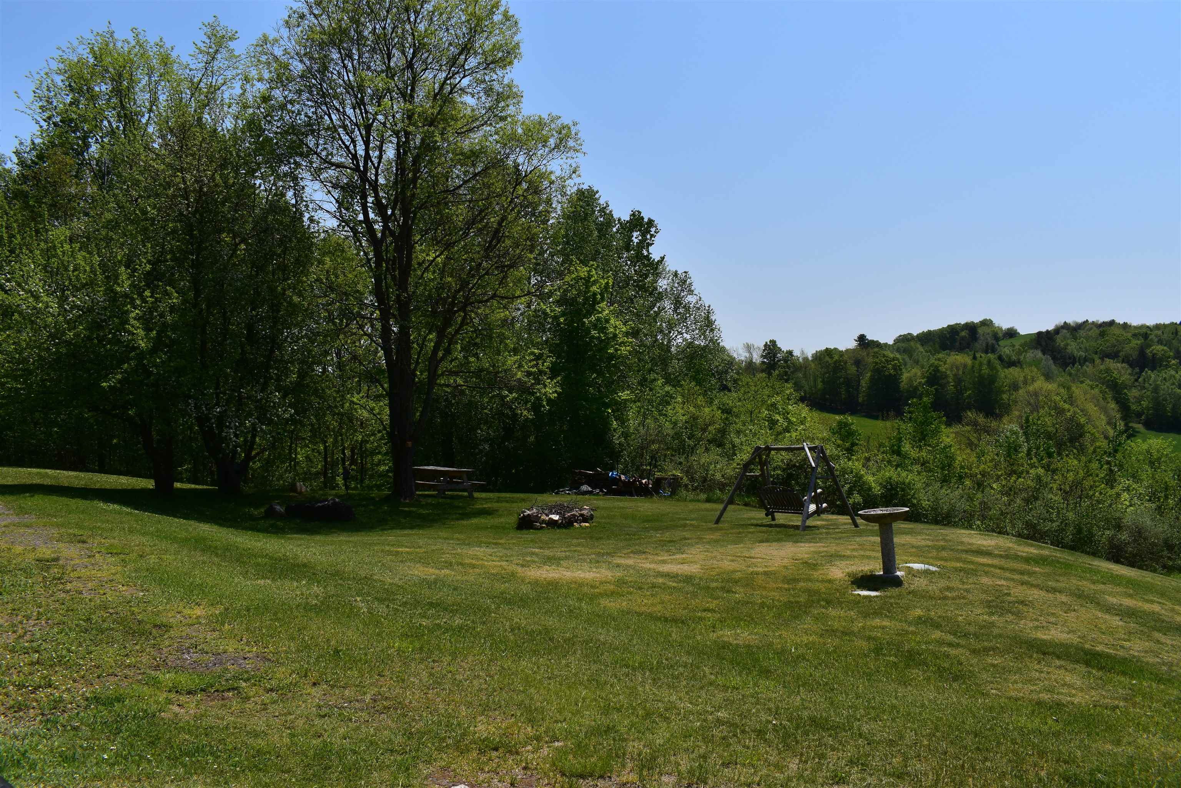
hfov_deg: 67.4
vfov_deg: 47.9
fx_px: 886
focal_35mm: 27
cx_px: 590
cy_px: 394
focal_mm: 18
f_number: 11
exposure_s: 1/500
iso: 250
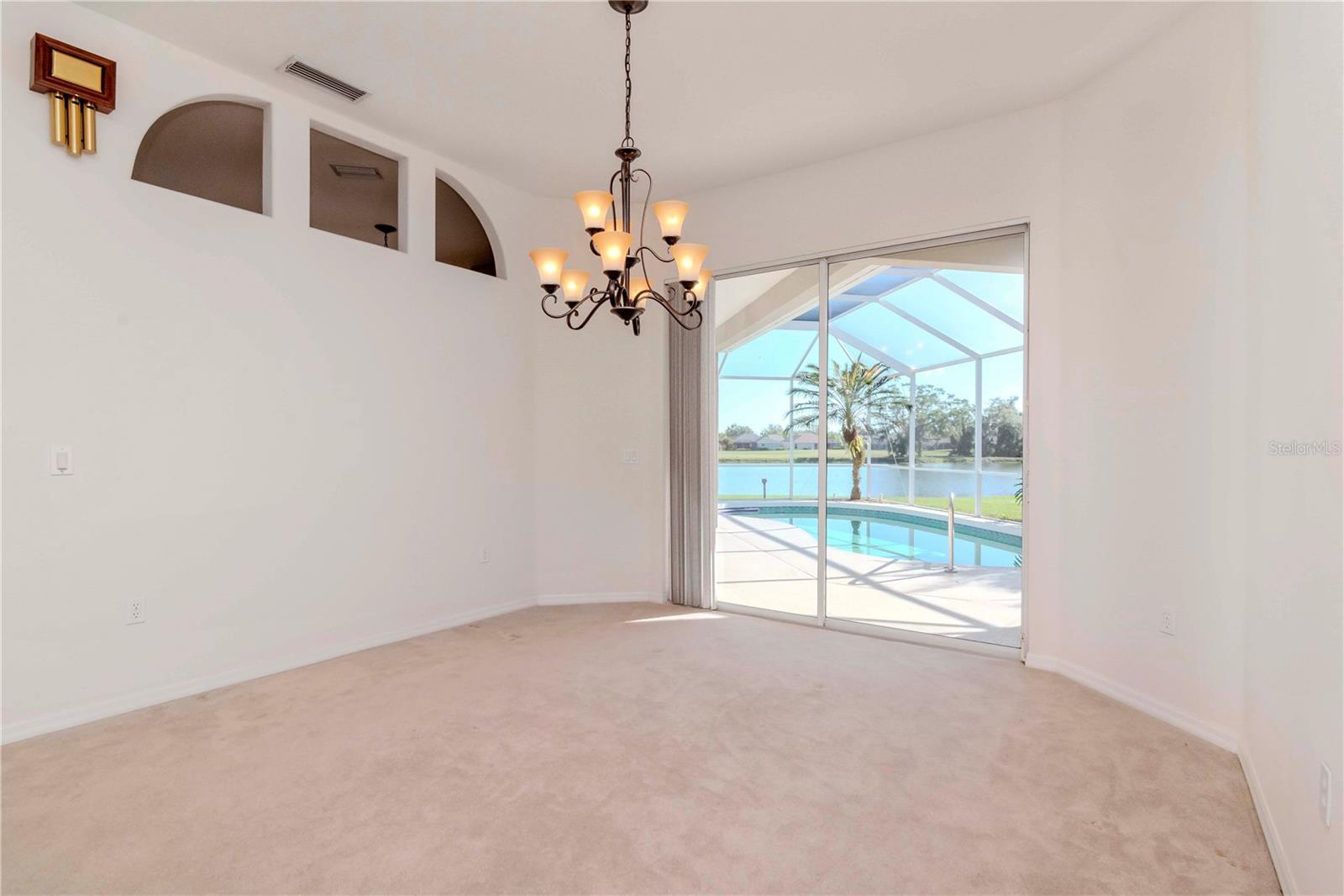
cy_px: 448
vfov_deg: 72.0
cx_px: 672
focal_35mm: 16
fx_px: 616
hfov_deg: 95.0
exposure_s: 1/200
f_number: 13
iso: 640
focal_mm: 11
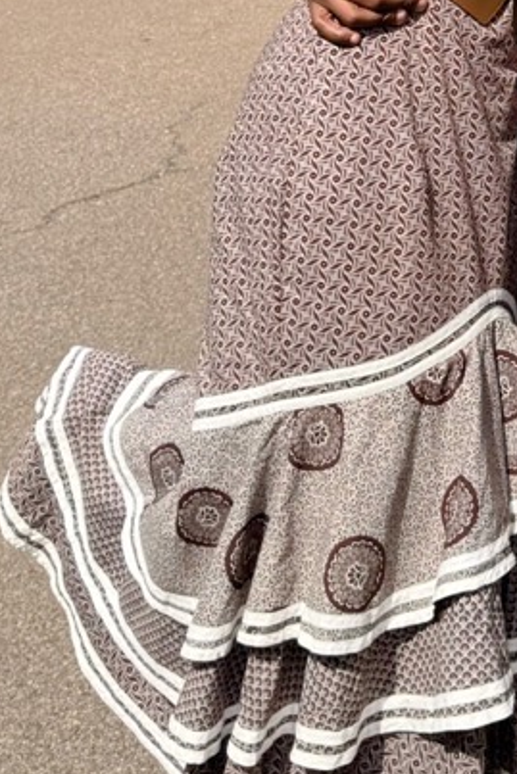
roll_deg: +0.2
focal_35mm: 99
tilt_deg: -1.7
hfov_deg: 13.6
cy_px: -217
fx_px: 2131
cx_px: 555
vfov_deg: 19.1
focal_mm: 6.76
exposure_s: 1/5348
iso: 80
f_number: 1.78
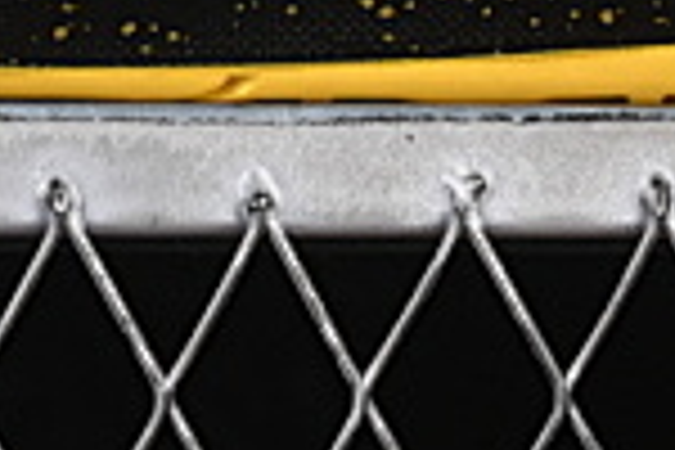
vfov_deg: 3.4
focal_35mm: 399
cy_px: -641
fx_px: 7481
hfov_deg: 5.2
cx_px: -50
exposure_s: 1/60
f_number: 6.3
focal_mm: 50
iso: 160
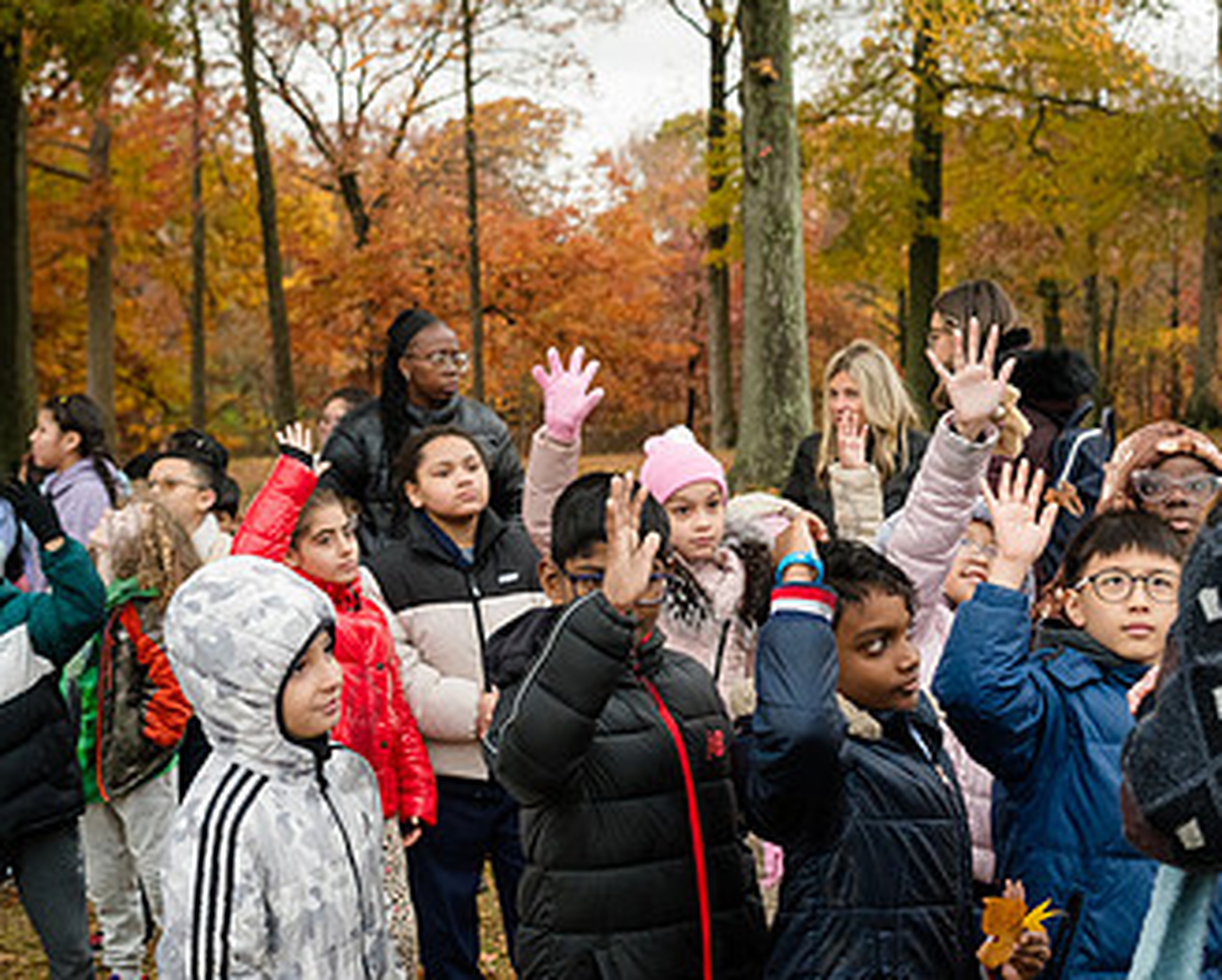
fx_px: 2100
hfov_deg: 32.1
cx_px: 838
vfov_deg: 26.3
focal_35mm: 58
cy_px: 548
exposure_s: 1/320
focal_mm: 35
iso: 4000
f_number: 4
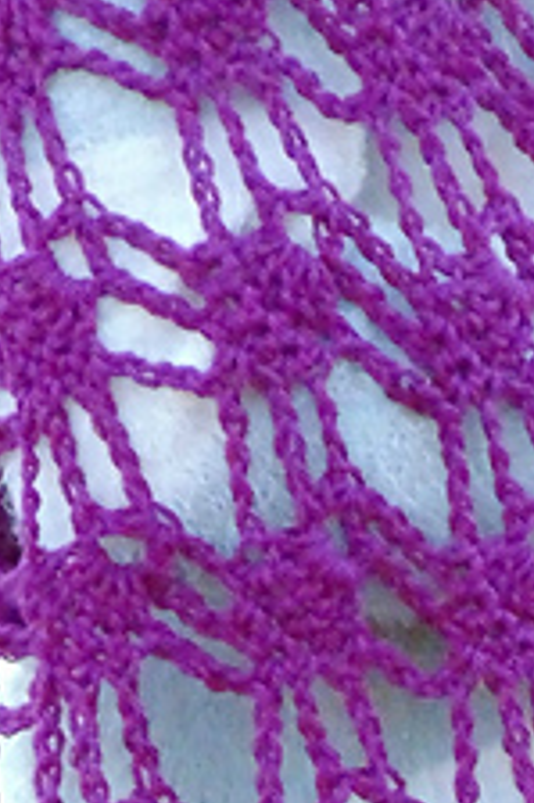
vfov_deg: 1.9
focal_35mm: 1065
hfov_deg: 1.3
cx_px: 681
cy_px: 1036
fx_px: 23731
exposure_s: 1/60
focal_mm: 64.1
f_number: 6
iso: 800
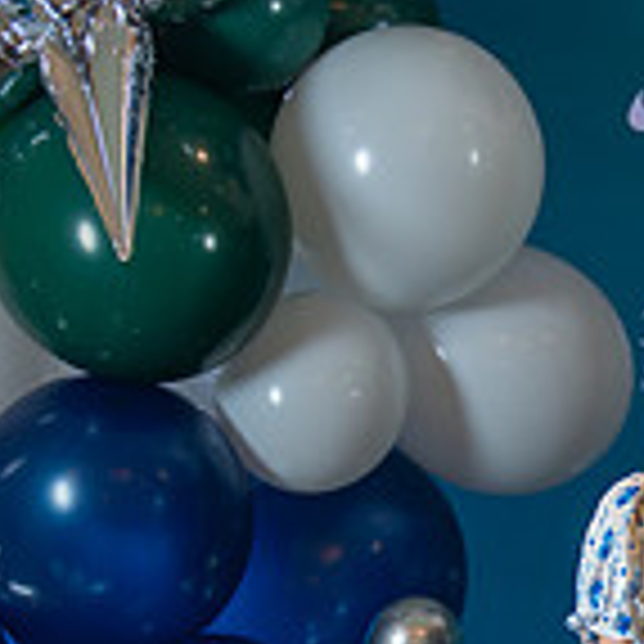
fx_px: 4168
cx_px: 1285
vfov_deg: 8.7
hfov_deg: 8.4
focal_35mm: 198
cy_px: 784
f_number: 1.2
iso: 1000
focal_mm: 50
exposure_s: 1/400
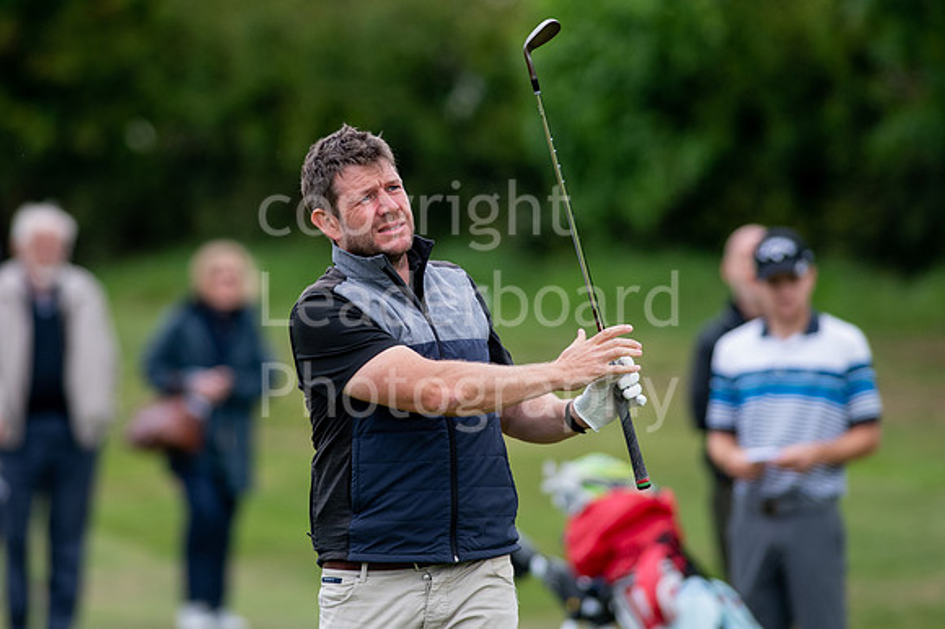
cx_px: 389
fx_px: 13892
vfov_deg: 2.6
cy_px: 258
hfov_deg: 3.9
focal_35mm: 530
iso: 640
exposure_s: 1/2000
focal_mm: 300
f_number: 4
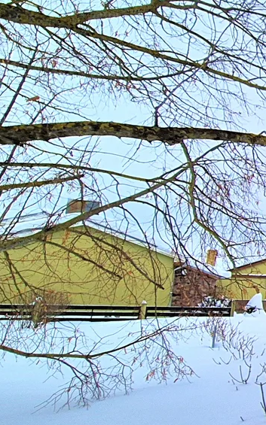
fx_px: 452
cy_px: 216
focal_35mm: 39
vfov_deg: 50.4
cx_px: 523
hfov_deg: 19.5
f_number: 2.2
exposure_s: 1/1624
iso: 50
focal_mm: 2.2
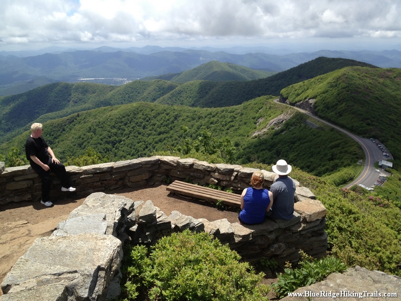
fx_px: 405
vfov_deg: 40.7
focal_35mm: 35
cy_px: 150
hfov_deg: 52.6
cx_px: 200
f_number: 2.4
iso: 64
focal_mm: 4.28
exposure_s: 1/1493
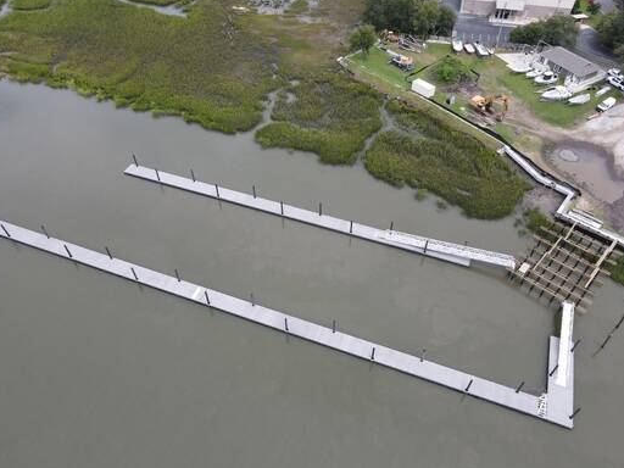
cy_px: 239
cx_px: 314
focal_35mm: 25
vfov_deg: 54.9
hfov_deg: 69.4
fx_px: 451
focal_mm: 4.5
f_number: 2.8
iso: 100
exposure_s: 1/400
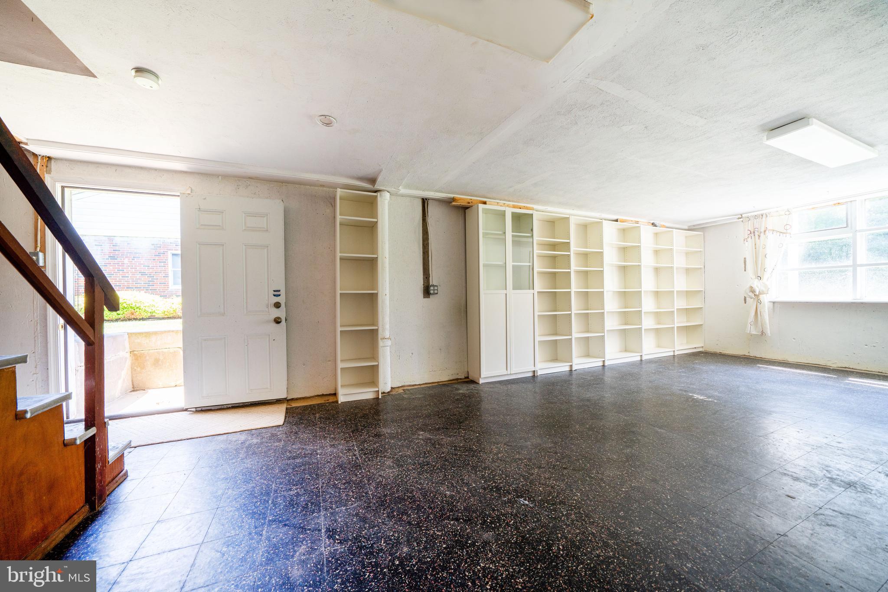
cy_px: 296
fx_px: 296
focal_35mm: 12
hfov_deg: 112.6
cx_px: 444
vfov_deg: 90.0
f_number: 6.3
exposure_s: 1/30
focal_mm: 12
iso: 200
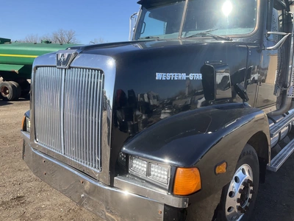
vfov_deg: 48.2
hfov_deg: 61.7
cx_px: 147
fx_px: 246
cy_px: 110
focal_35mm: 29
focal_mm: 3
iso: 25
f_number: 1.8
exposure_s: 1/997
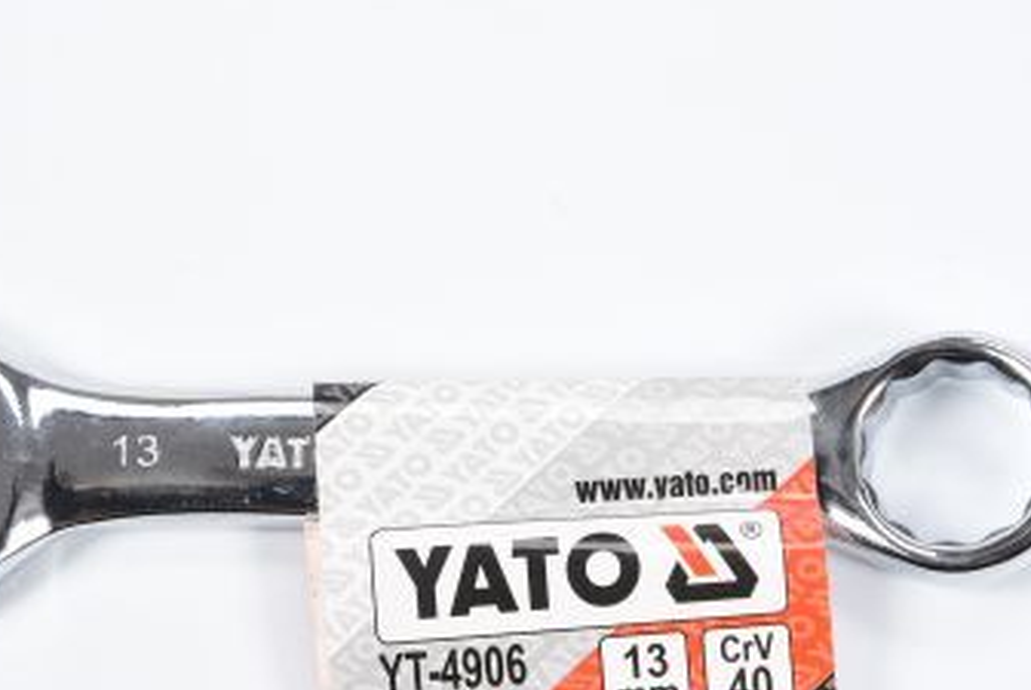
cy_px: 546
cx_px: 450
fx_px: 3498
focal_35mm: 122
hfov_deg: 16.8
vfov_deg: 11.2
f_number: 14
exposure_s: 1/125
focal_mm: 50
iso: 250
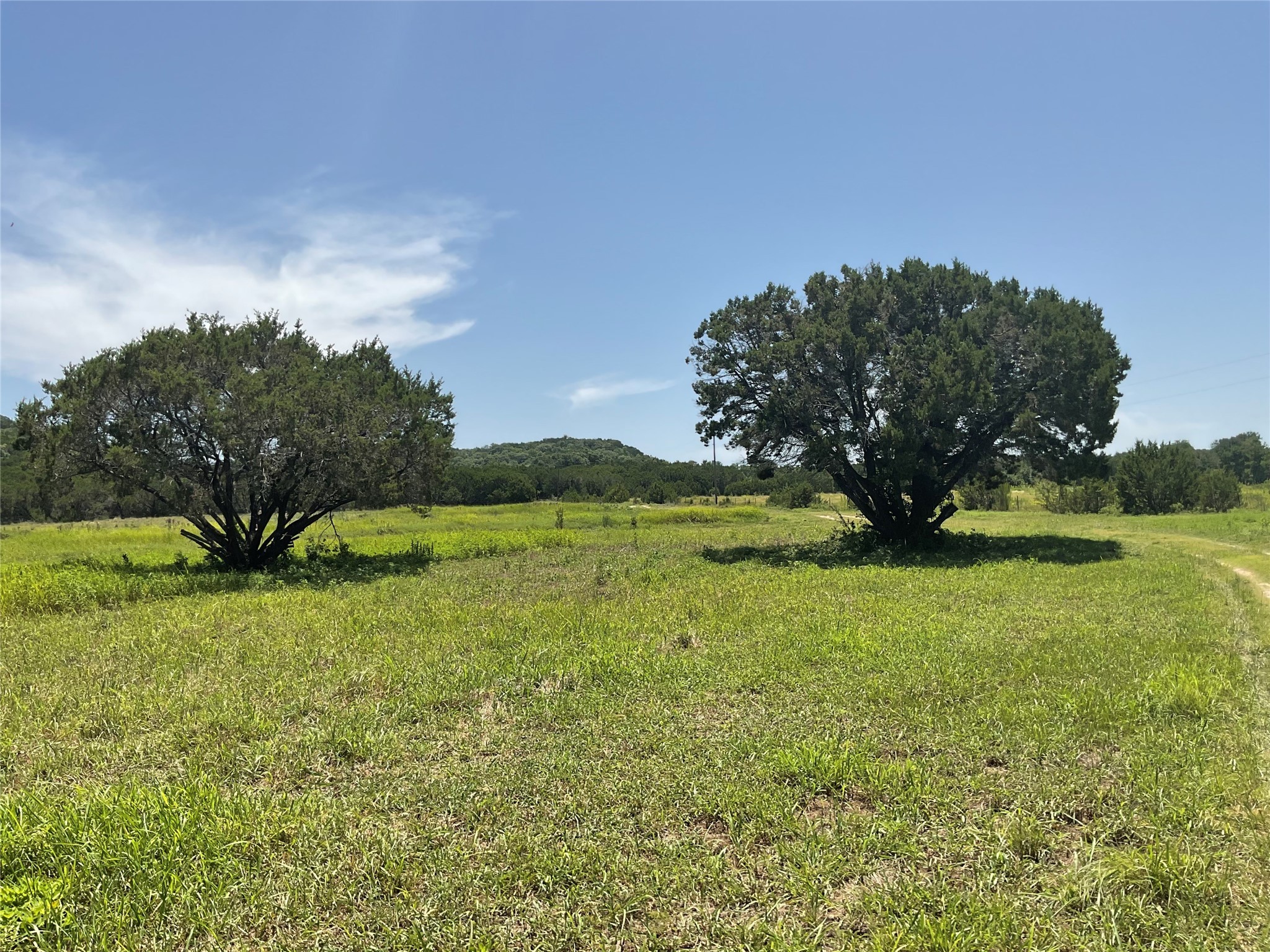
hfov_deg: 61.7
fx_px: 1064
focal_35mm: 29
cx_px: 635
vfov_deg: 48.2
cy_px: 476
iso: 16
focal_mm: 3
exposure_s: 1/2058
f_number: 1.8
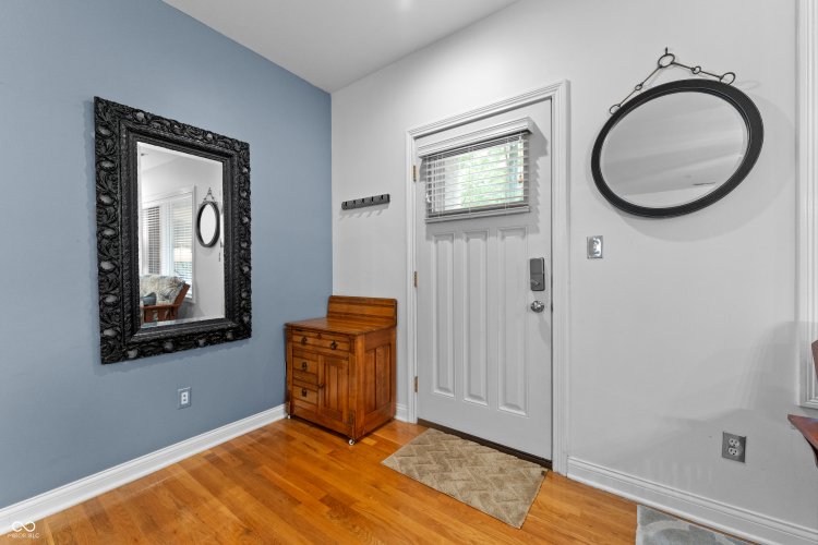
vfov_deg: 81.2
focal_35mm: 14
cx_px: 409
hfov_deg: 104.3
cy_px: 272
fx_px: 318
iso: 1000
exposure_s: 1/40
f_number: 5
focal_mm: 14
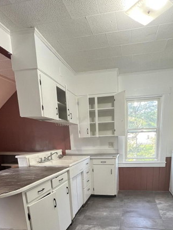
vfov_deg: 67.4
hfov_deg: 58.5
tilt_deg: -12.5
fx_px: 153
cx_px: 103
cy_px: 182
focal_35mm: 23
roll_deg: +2.6
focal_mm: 1.57
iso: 250
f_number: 1.8
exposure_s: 1/120
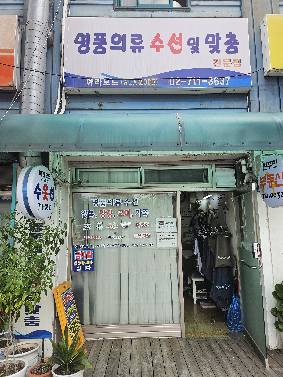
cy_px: 188
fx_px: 251
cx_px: 142
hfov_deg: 58.9
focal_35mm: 23
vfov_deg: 73.9
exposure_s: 1/494
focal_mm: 5.4
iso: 40
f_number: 1.8
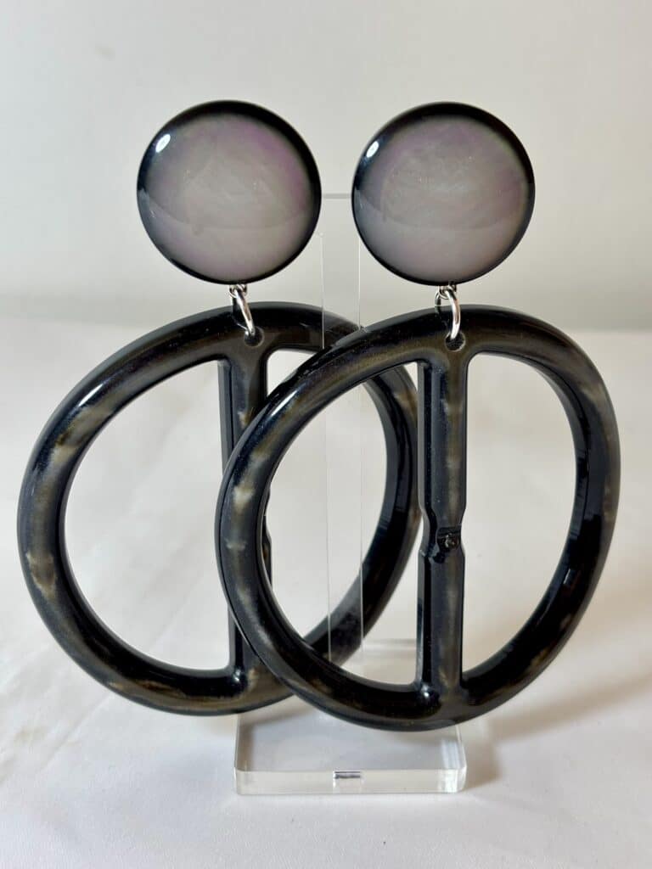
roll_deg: -0.7
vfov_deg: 36.8
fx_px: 1306
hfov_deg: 28.0
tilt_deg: -25.6
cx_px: 326
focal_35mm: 52
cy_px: 434
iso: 40
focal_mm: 5.96
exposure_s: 1/100
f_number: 1.6
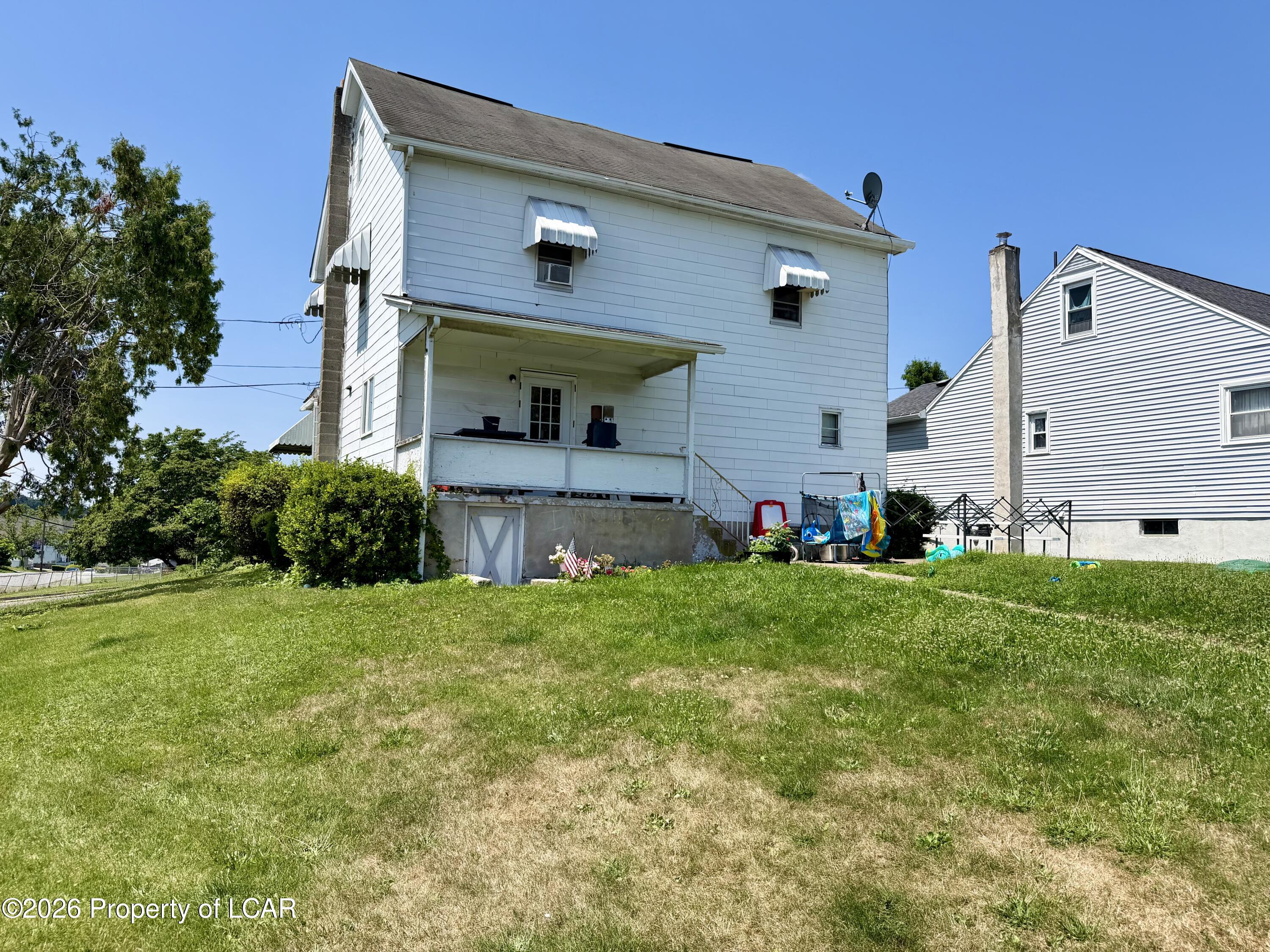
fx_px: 881
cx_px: 635
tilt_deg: +3.7
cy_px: 476
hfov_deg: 71.6
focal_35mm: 24
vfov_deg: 56.8
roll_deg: -1.1
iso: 80
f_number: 1.78
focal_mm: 6.76
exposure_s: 1/4673
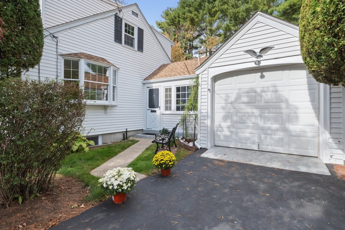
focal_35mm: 18
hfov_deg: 90.0
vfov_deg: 67.4
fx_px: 173
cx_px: 172
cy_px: 115
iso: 640
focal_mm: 12
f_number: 6.3
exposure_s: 1/1250
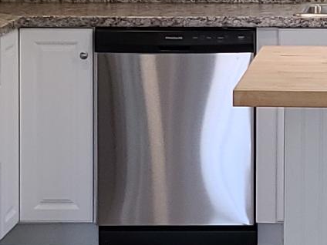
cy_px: -49
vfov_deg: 8.3
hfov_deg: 10.9
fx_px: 1672
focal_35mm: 177
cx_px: 404
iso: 50
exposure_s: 1/60
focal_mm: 7
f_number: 1.8
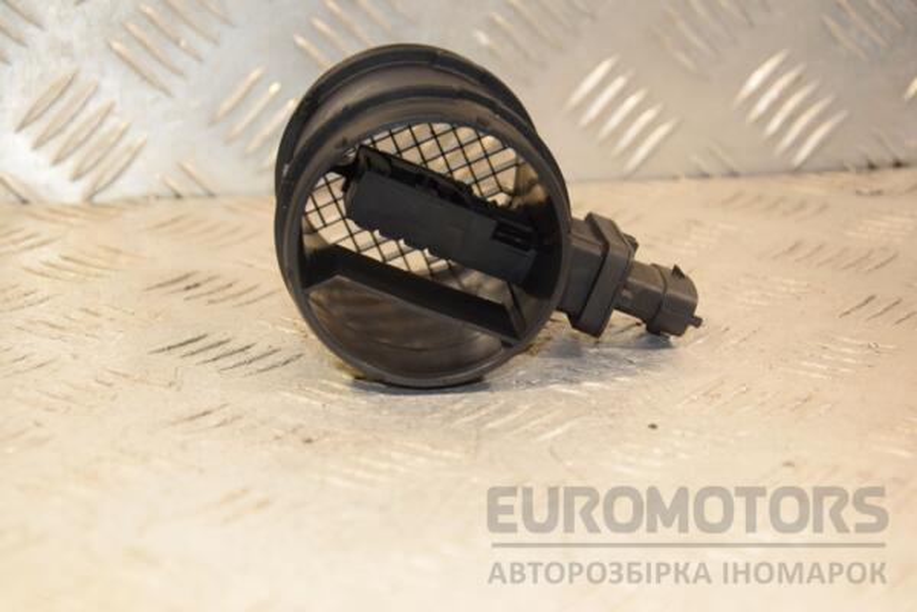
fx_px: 2216
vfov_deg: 15.7
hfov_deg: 23.4
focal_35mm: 87
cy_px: 306
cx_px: 458
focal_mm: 58
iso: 1600
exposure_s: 1/200
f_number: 5.6
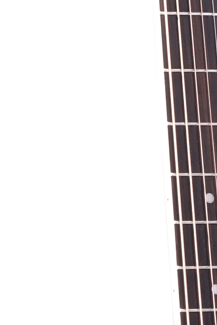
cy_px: 489
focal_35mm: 397
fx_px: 3588
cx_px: 140
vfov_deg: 5.1
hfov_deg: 3.5
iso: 100
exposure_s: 1/50
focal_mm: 66
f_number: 22
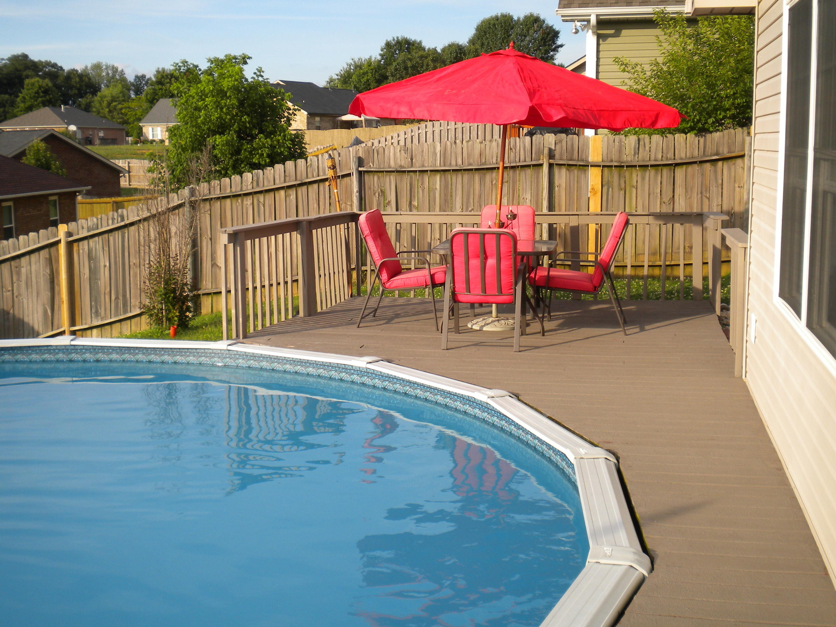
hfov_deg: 45.8
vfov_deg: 35.1
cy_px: 314
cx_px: 418
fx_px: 990
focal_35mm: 41
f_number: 4.9
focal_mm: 7.4
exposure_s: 1/198
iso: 80
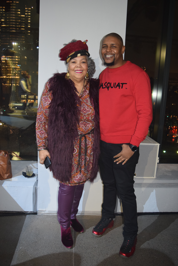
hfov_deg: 43.6
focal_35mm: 30
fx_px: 222
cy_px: 133
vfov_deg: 61.9
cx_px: 89
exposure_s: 1/60
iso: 2000
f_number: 3.5
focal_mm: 20
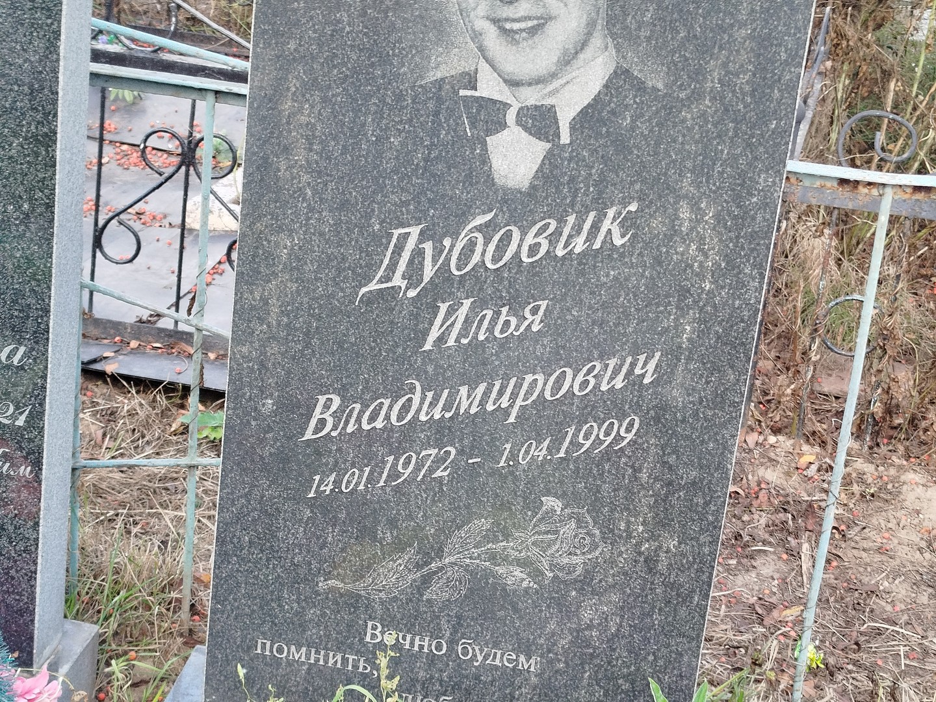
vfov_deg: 56.8
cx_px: 468
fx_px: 649
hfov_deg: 71.6
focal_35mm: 24
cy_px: 351
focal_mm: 5.31
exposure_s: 1/50
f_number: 1.7
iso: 64
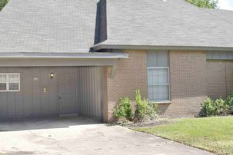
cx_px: 131
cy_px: 67
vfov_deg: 22.0
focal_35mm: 62
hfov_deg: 32.4
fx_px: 400
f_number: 10
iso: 400
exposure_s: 1/320
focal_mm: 25
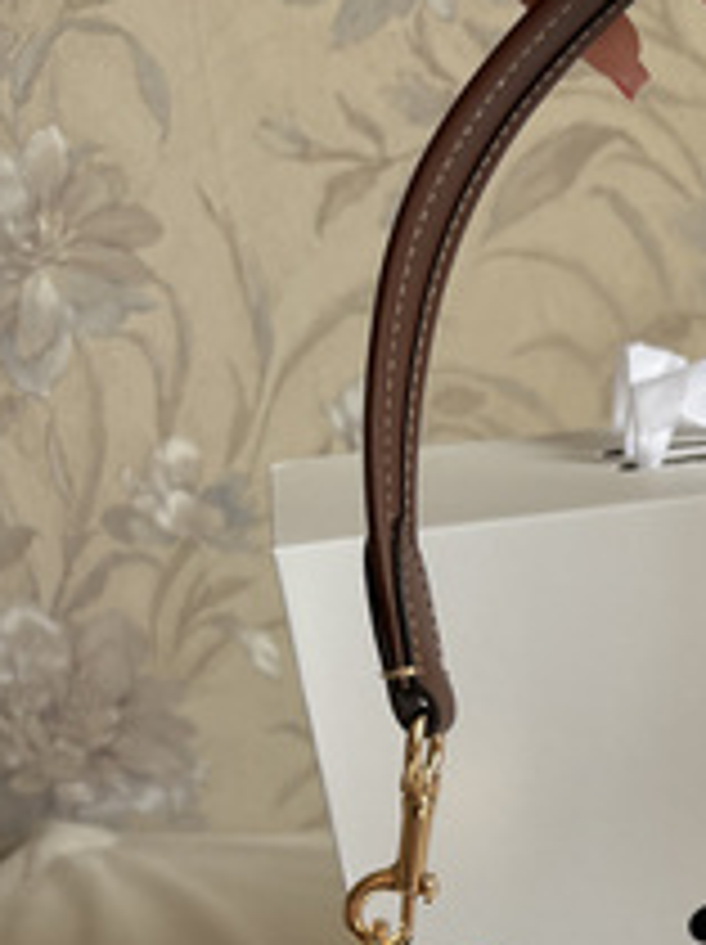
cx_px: 839
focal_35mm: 62
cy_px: 940
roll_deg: +2.2
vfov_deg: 29.2
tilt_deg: -21.5
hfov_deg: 21.9
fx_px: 1689
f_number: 1.6
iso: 64
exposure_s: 1/121
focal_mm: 5.96
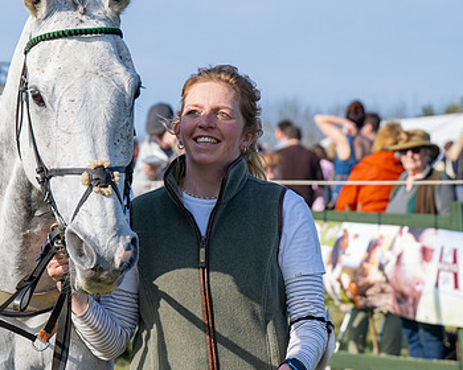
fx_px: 3248
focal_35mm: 237
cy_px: 162
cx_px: 141
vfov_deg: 6.5
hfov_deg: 8.1
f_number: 4.5
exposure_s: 1/1250
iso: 200
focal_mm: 70
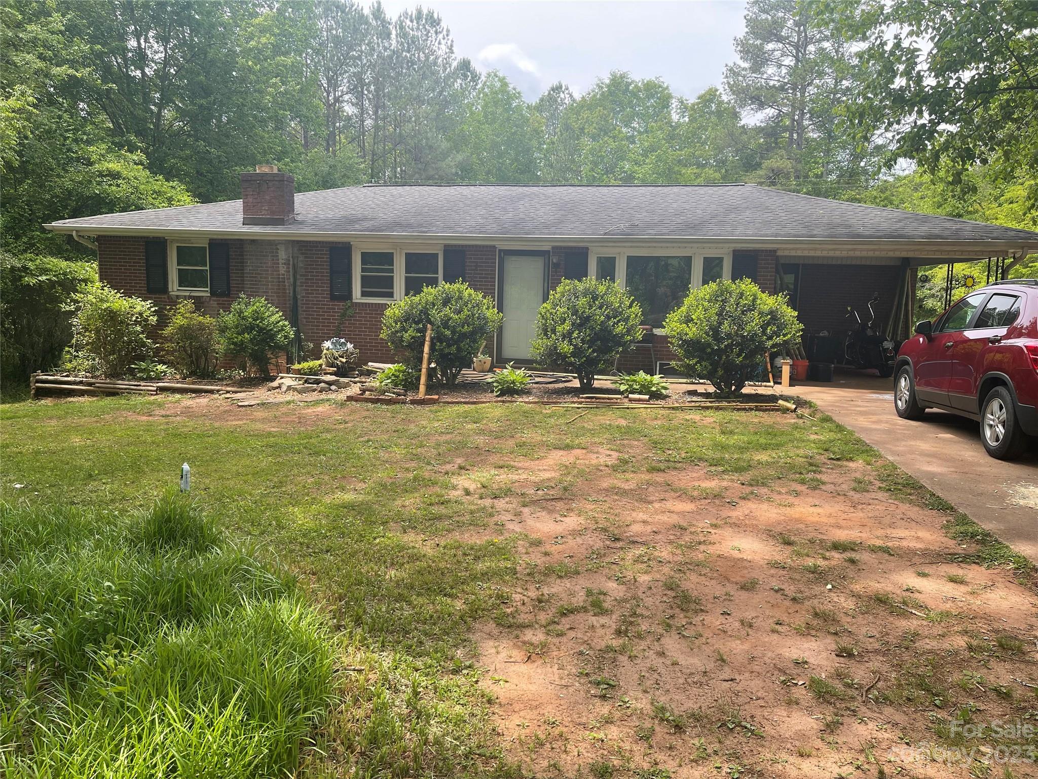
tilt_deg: -7.6
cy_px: 390
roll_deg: -1.9
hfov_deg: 67.3
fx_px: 780
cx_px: 519
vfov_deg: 53.1
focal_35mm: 26
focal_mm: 5.1
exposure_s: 1/765
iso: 32
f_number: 1.6
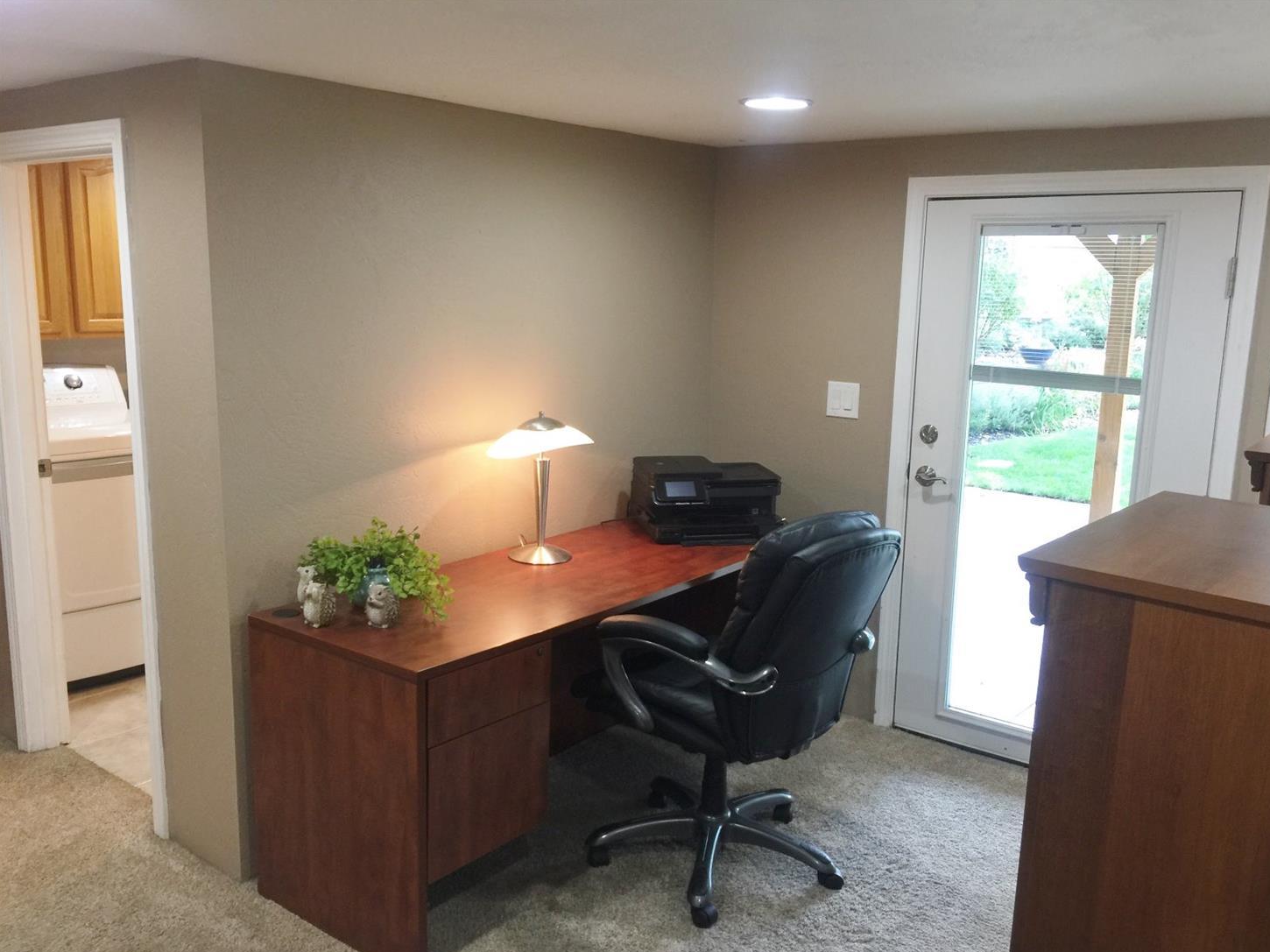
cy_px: 490
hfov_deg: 60.0
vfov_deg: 46.8
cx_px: 656
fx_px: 1100
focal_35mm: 30
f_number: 2.2
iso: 40
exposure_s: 1/15
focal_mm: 4.15
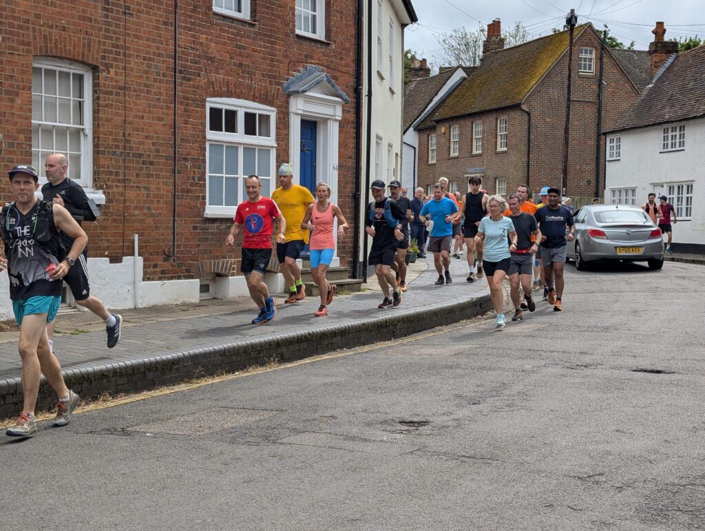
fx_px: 999
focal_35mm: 49
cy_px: 266
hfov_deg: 38.9
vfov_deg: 29.7
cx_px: 352
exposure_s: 1/1311
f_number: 1.68
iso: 20
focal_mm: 6.9
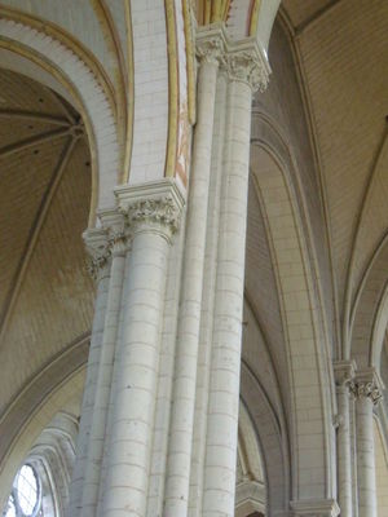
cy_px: 258
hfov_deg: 18.9
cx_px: 194
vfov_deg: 25.0
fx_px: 1166
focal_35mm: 78
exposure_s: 1/13
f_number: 4.7
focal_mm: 13.02
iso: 400
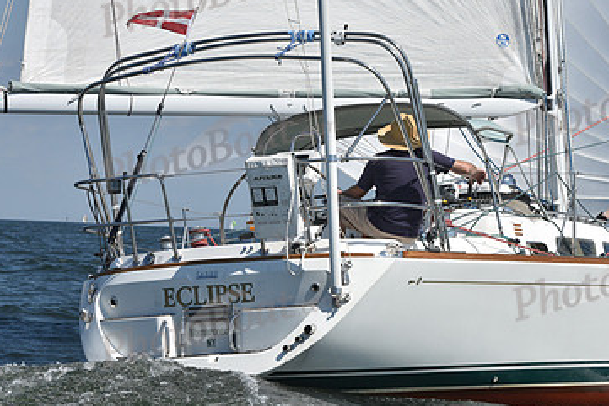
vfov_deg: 7.6
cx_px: 427
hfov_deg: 11.4
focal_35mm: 180
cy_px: 213
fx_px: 3046
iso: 320
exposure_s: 1/1250
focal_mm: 112
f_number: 10
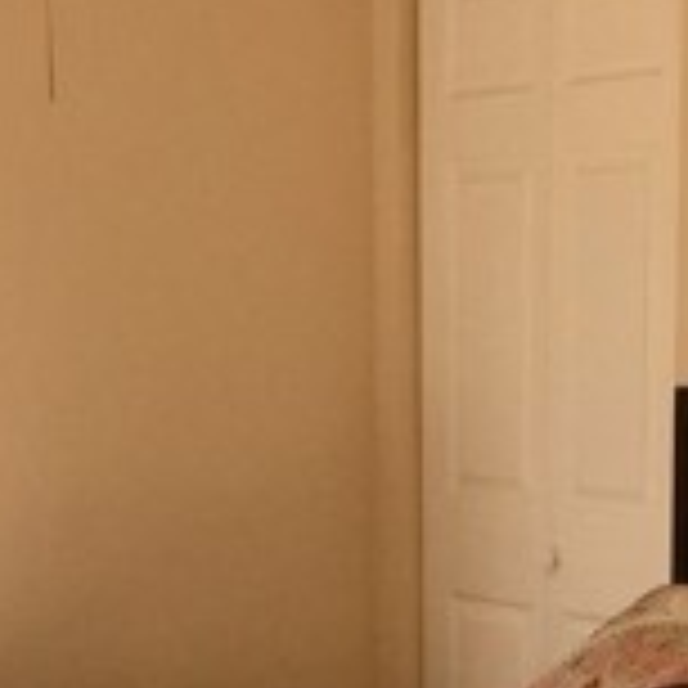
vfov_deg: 12.8
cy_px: 1052
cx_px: 121
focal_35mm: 129
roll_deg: +2.4
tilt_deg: -14.8
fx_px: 2901
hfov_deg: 13.4
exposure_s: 1/60
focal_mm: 4.15
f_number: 2.2
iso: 32
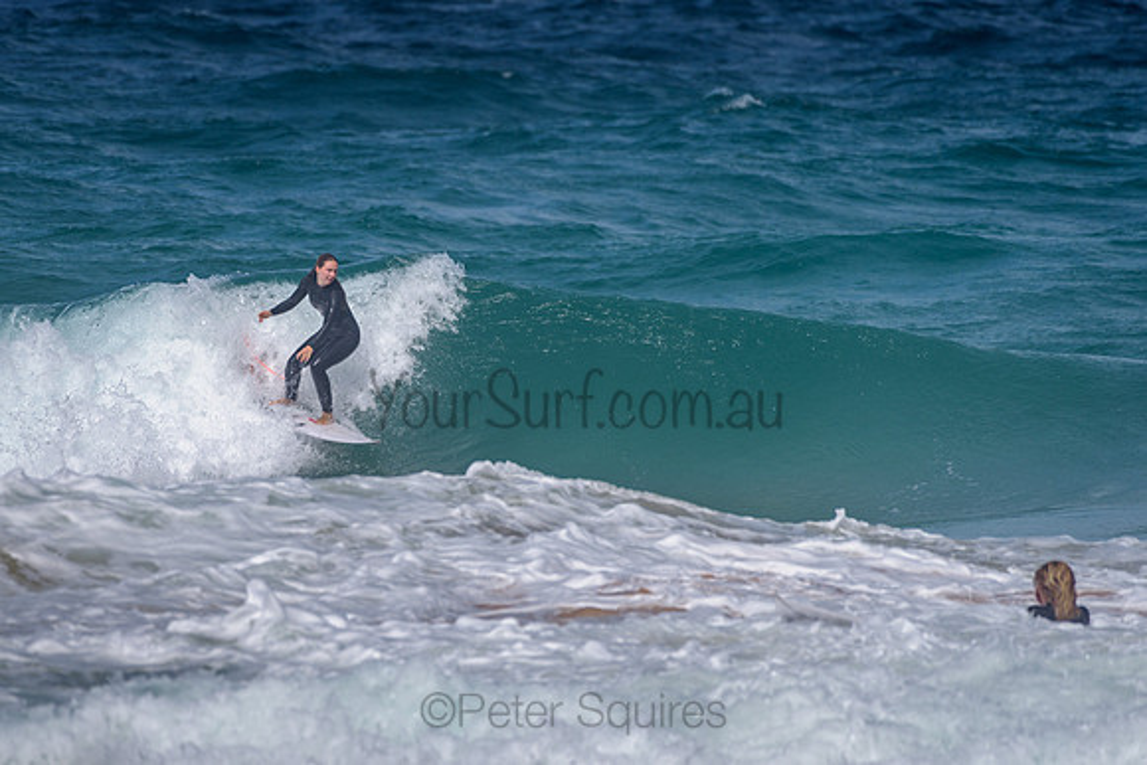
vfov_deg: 2.2
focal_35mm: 613
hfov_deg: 3.4
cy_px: 328
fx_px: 19546
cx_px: 469
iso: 80
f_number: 5.6
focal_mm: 500
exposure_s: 1/2000
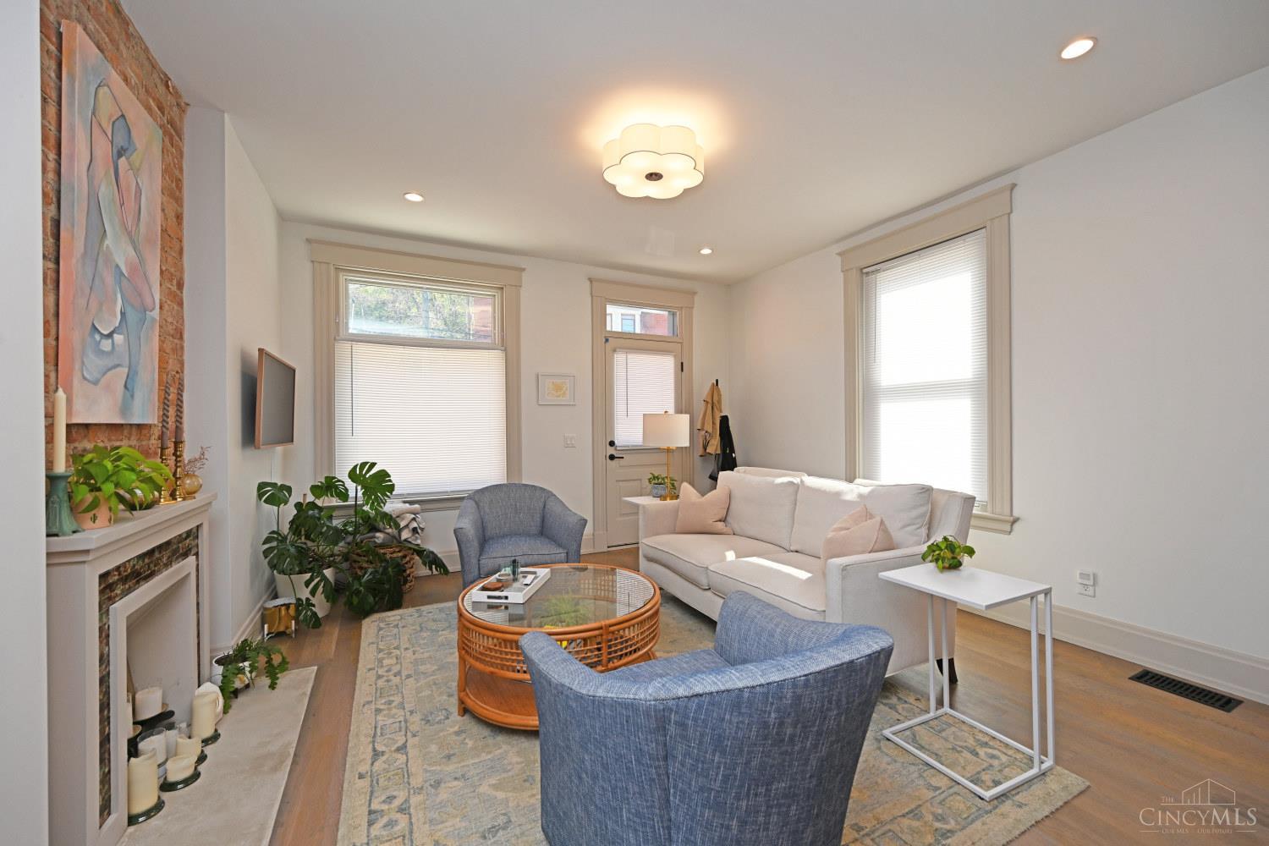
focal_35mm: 14
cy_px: 423
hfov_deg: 104.3
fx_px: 493
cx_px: 634
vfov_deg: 81.2
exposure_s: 1/125
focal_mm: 14
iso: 200
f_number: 5.6
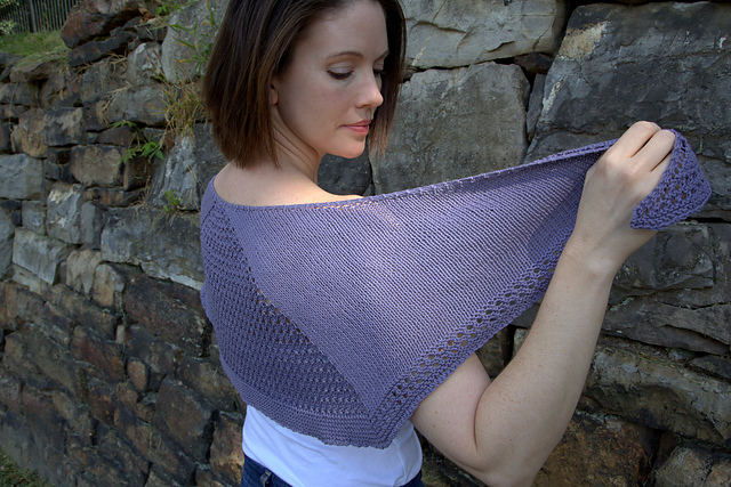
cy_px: 244
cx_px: 366
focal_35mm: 32
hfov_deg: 58.7
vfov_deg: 41.1
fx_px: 650
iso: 640
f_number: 14
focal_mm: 32
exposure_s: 1/100
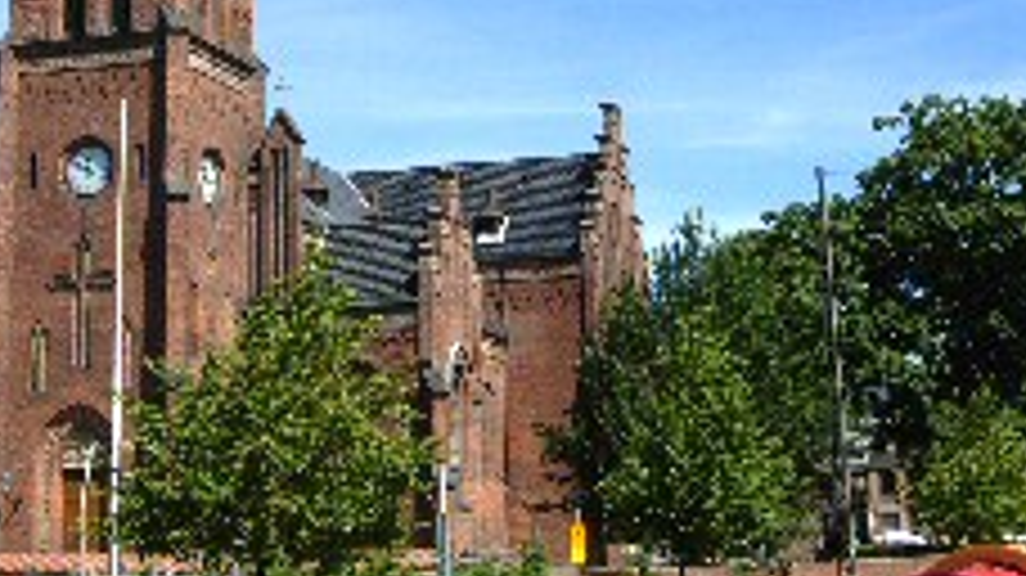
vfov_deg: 15.9
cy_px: -106
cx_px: 493
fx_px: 1985
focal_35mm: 73
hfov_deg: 29.0
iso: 50
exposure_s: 1/362
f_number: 6.1
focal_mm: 7.5
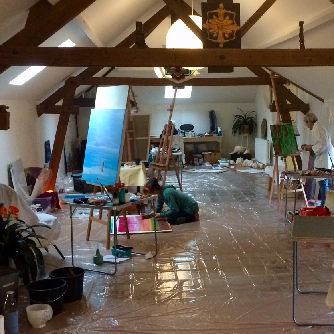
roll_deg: +0.5
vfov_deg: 34.0
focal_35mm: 50
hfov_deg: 33.6
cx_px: 229
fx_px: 546
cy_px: 164
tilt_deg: -5.7
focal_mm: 4.15
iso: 320
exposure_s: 1/33
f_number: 2.2
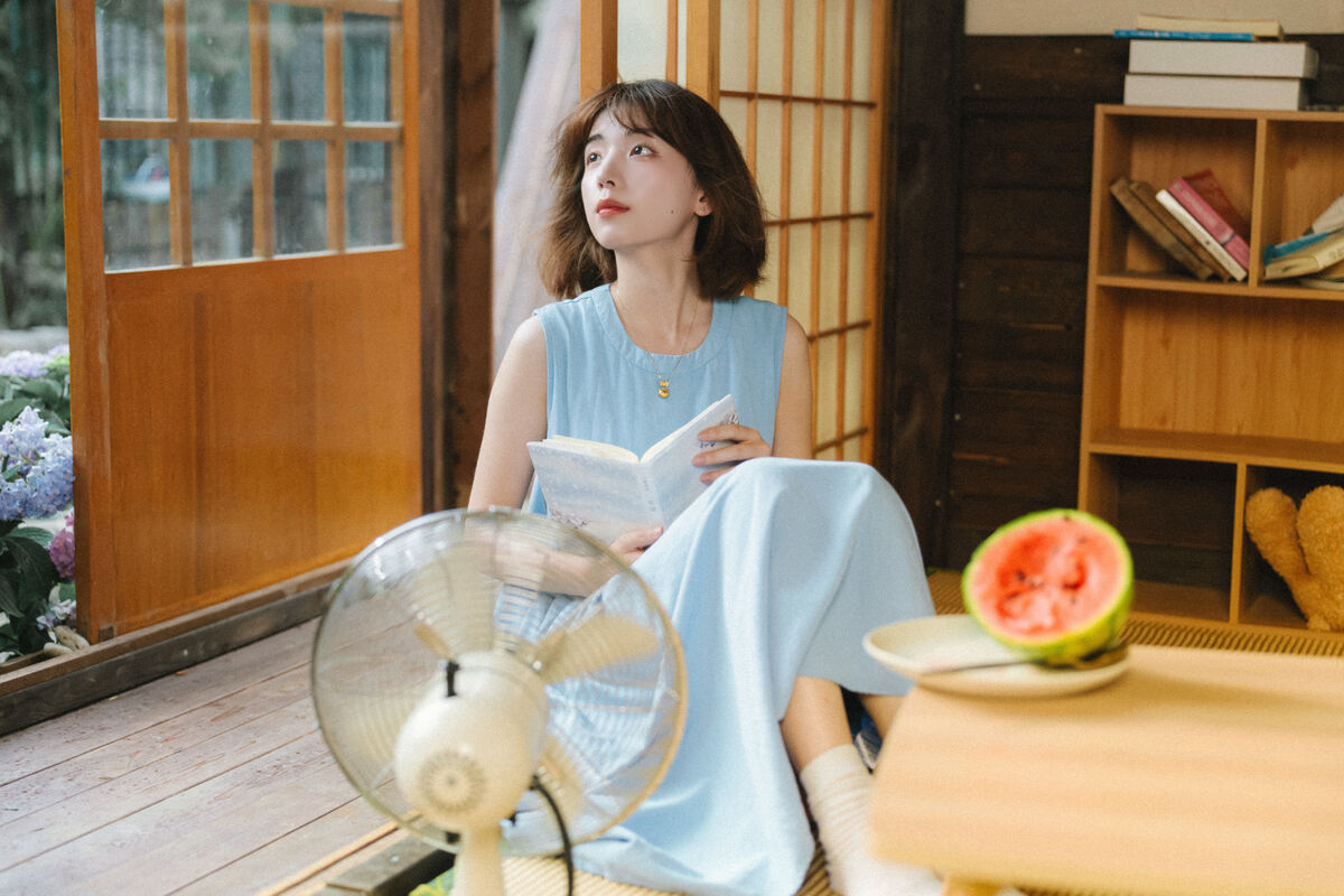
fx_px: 1941
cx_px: 672
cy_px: 448
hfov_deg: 38.2
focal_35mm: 52
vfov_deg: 26.0
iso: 400
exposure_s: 1/640
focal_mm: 52
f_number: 2.2
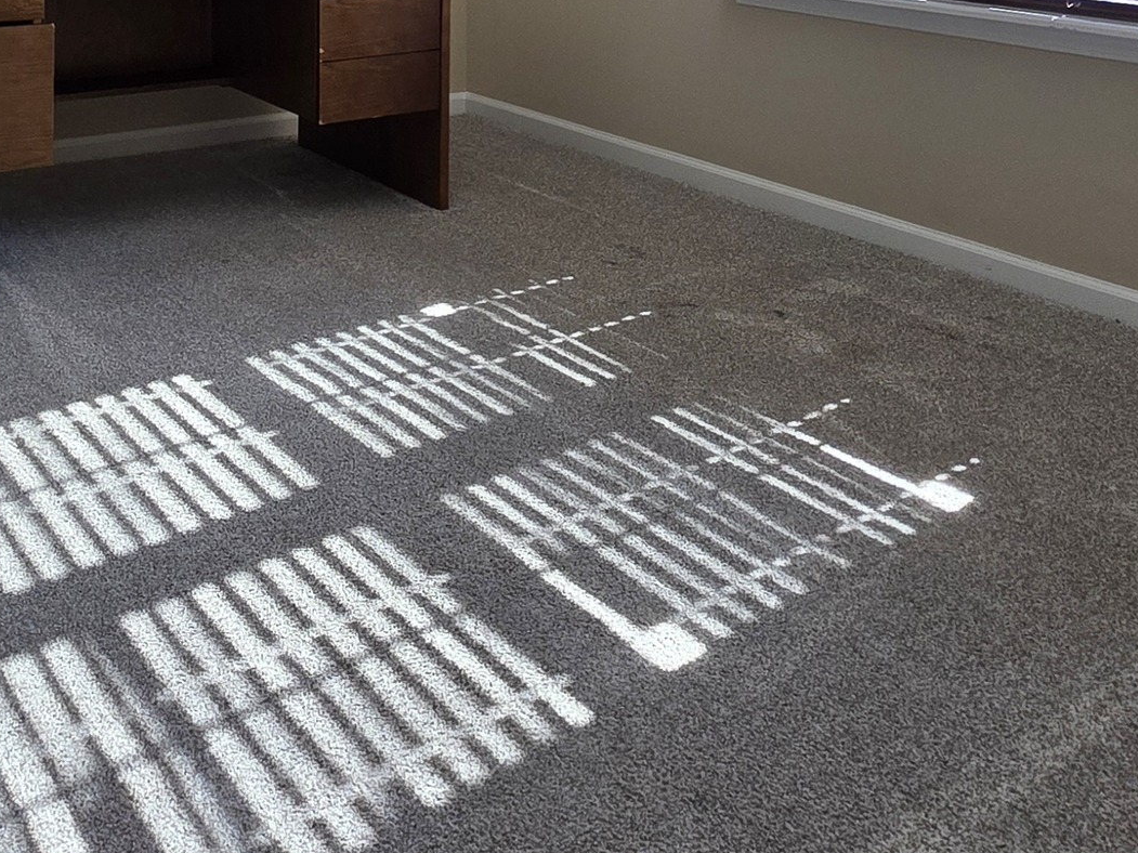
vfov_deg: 31.7
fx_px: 1249
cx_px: 265
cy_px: -161
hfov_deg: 46.9
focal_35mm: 38
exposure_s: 1/120
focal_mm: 2.2
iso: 80
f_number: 1.9
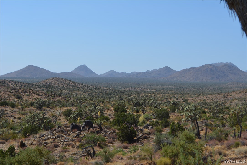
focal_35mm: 82
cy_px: 82
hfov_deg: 24.6
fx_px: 566
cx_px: 124
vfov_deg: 16.6
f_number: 9
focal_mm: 55
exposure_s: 1/320
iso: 100
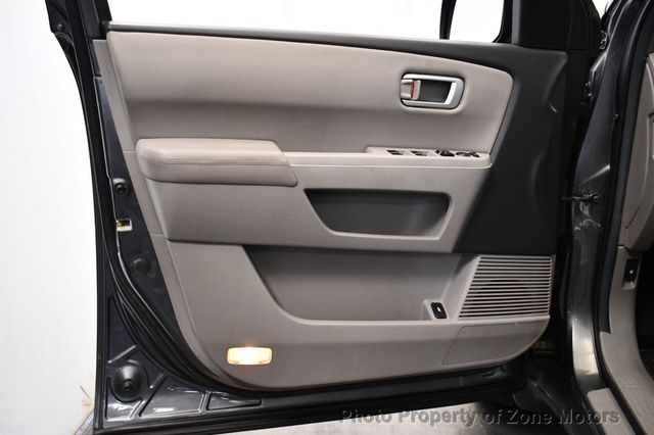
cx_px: 327
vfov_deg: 39.9
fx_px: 599
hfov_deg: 57.2
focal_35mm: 33
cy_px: 218
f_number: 3.8
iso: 3200
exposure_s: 1/125
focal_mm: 22
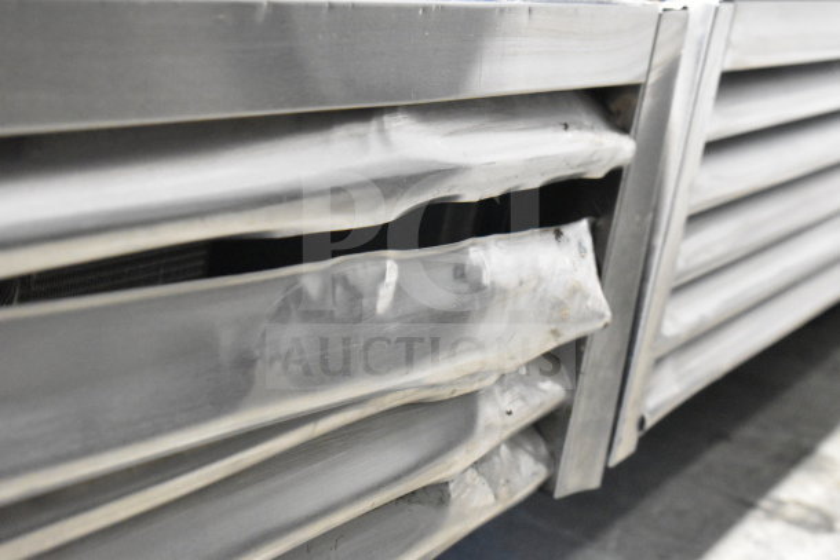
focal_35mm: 82
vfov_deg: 16.6
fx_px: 1925
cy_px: 280
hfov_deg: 24.6
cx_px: 420
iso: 9000
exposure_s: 1/100
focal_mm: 55
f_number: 5.6
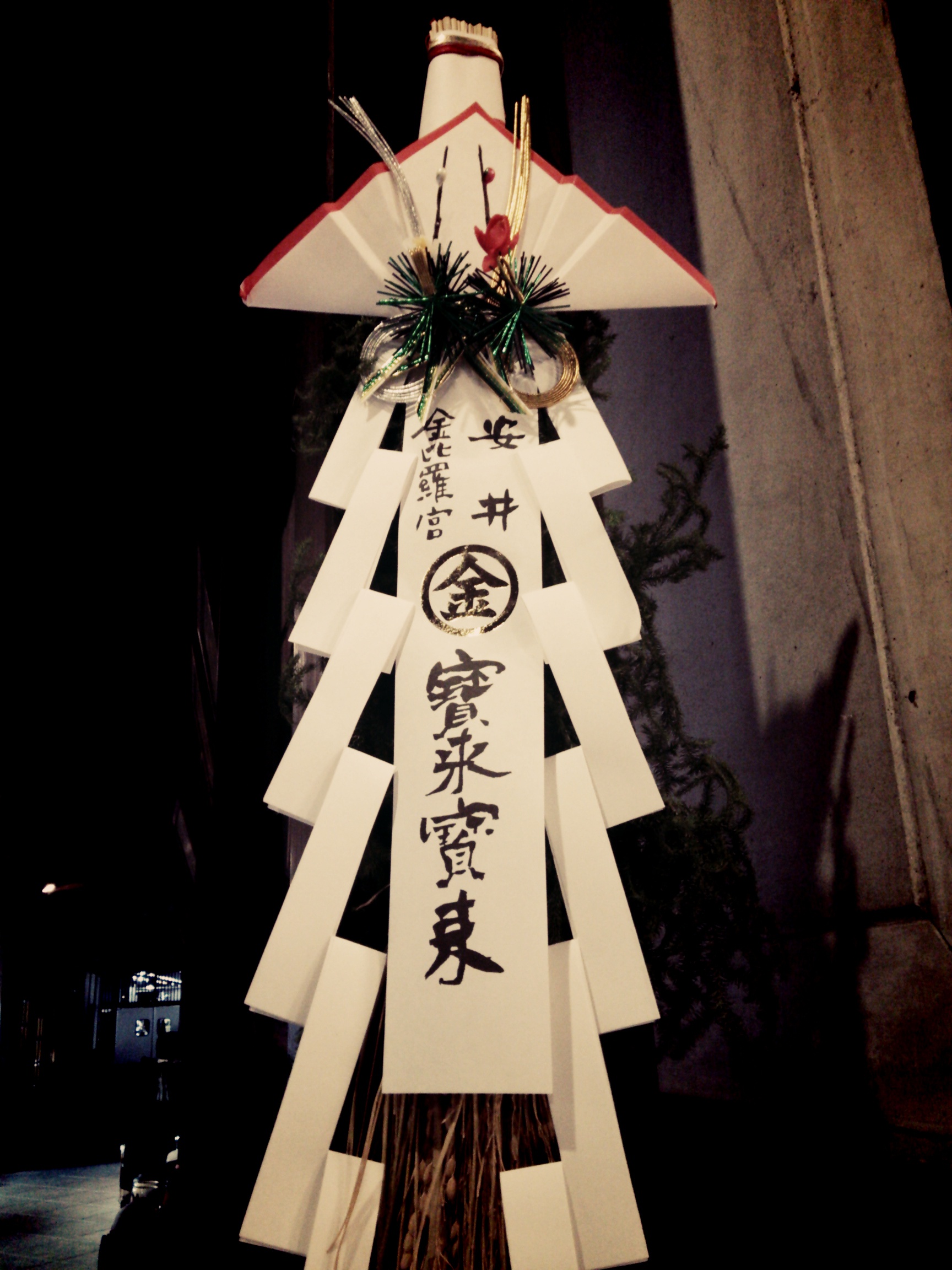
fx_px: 1027
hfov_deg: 49.7
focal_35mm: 28
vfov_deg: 63.4
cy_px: 635
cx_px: 476
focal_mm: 4.21
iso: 500
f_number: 2.5
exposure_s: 1/11
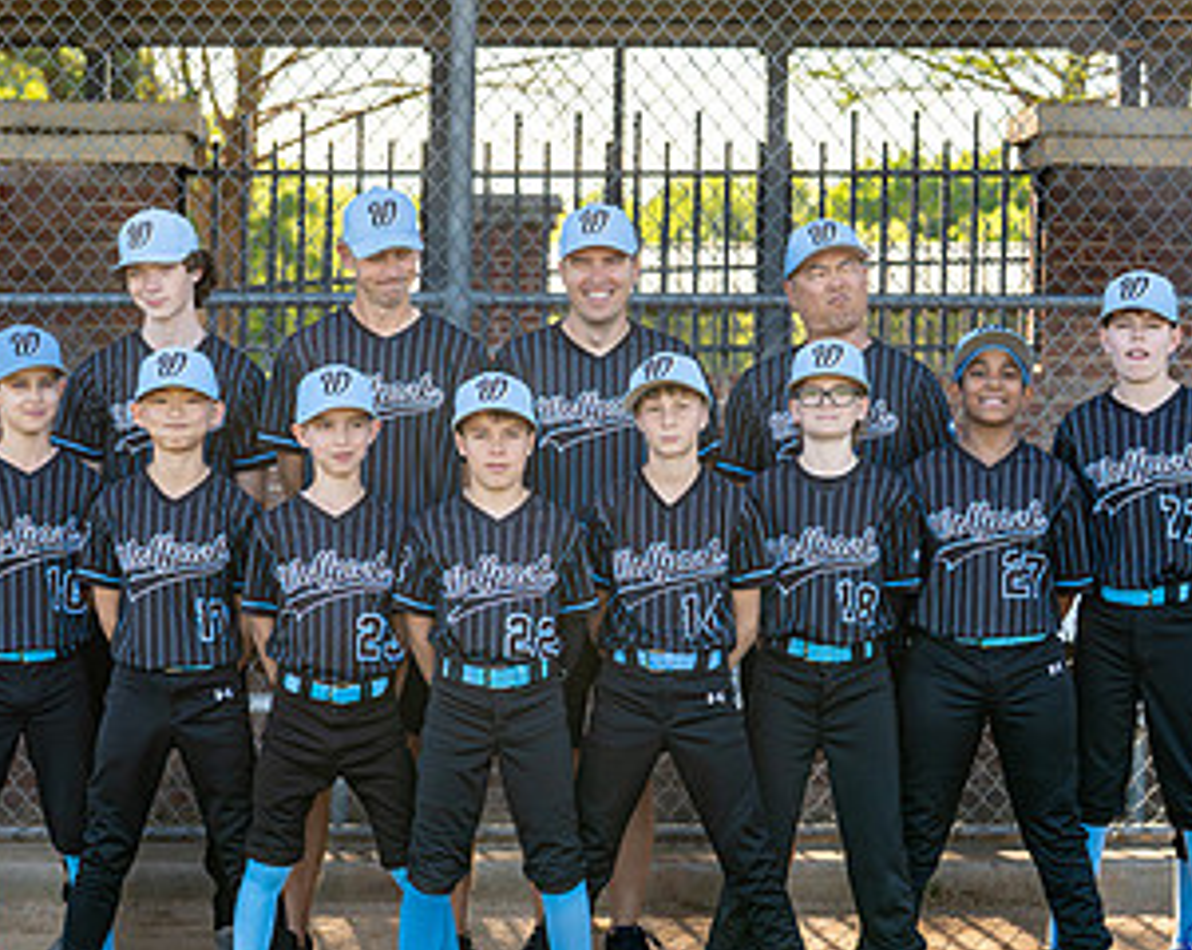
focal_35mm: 96
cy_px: 593
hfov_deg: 20.0
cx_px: 525
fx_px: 3382
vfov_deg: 16.0
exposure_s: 1/800
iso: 125
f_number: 2.5
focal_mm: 50
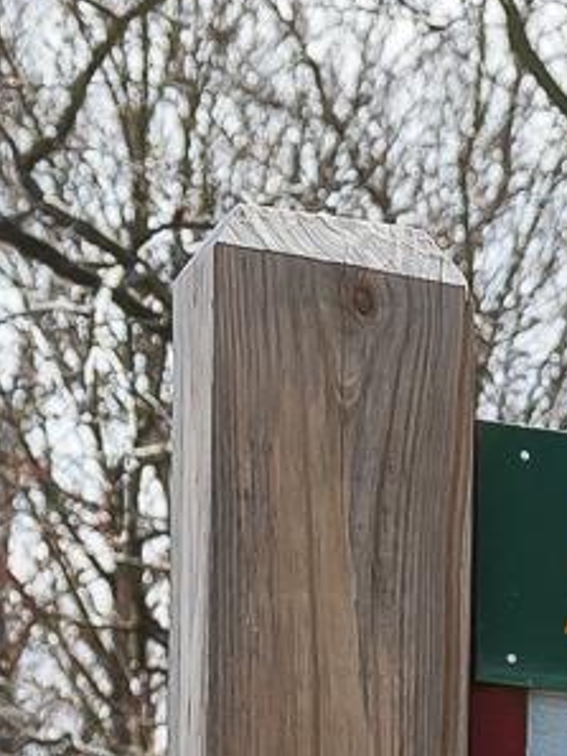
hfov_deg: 5.4
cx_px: 2029
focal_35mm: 252
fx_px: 5500
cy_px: 1498
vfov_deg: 7.5
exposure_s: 1/800
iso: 320
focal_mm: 38
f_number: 5.6
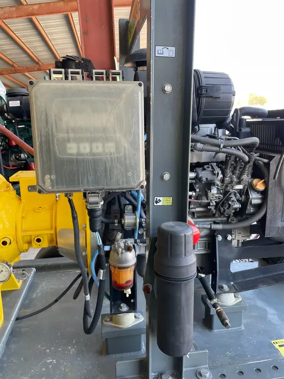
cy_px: 190
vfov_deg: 67.3
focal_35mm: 26
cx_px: 142
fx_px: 284
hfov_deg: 53.1
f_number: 1.6
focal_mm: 4.2
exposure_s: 1/121
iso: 50
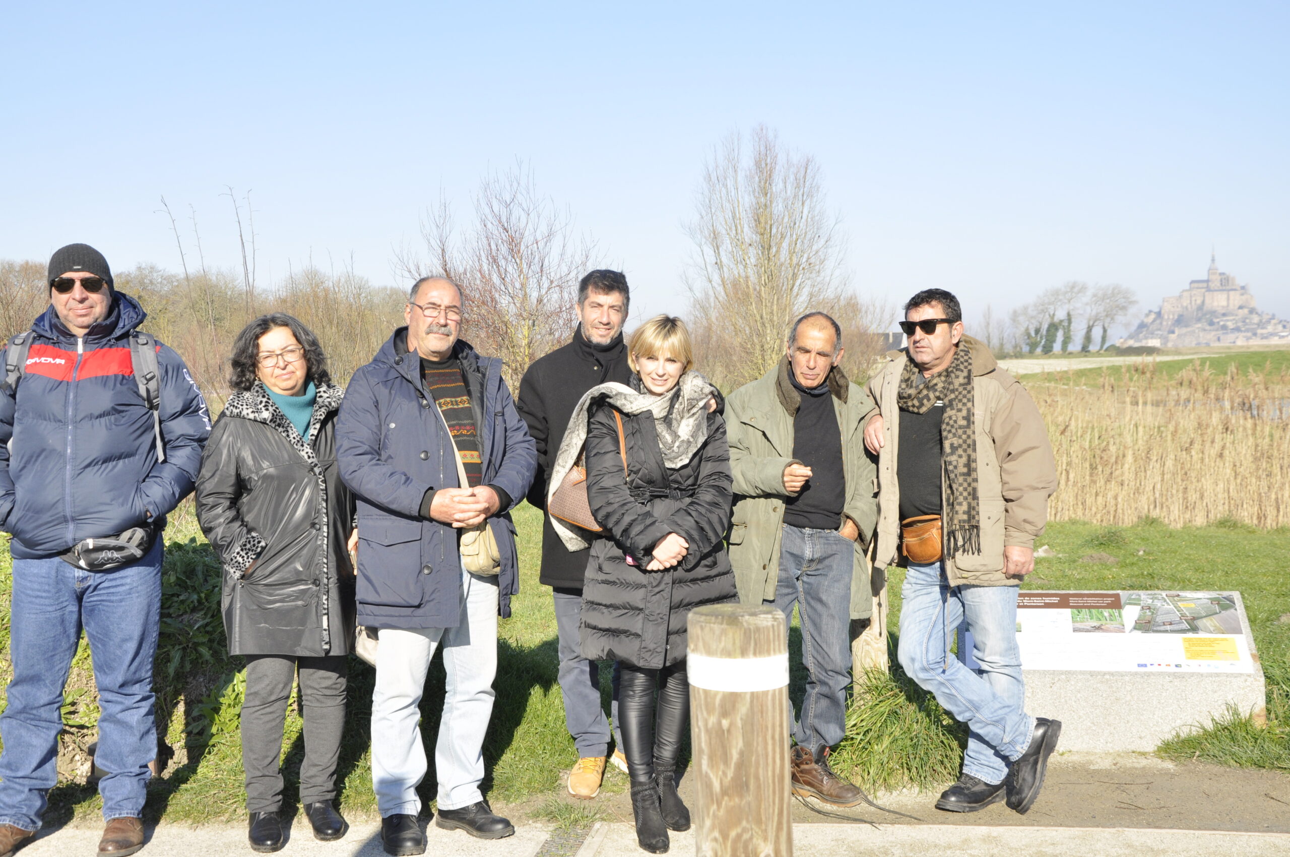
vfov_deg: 26.4
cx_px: 645
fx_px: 1825
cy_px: 428
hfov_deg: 38.9
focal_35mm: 51
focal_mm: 34
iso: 250
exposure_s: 1/320
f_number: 8
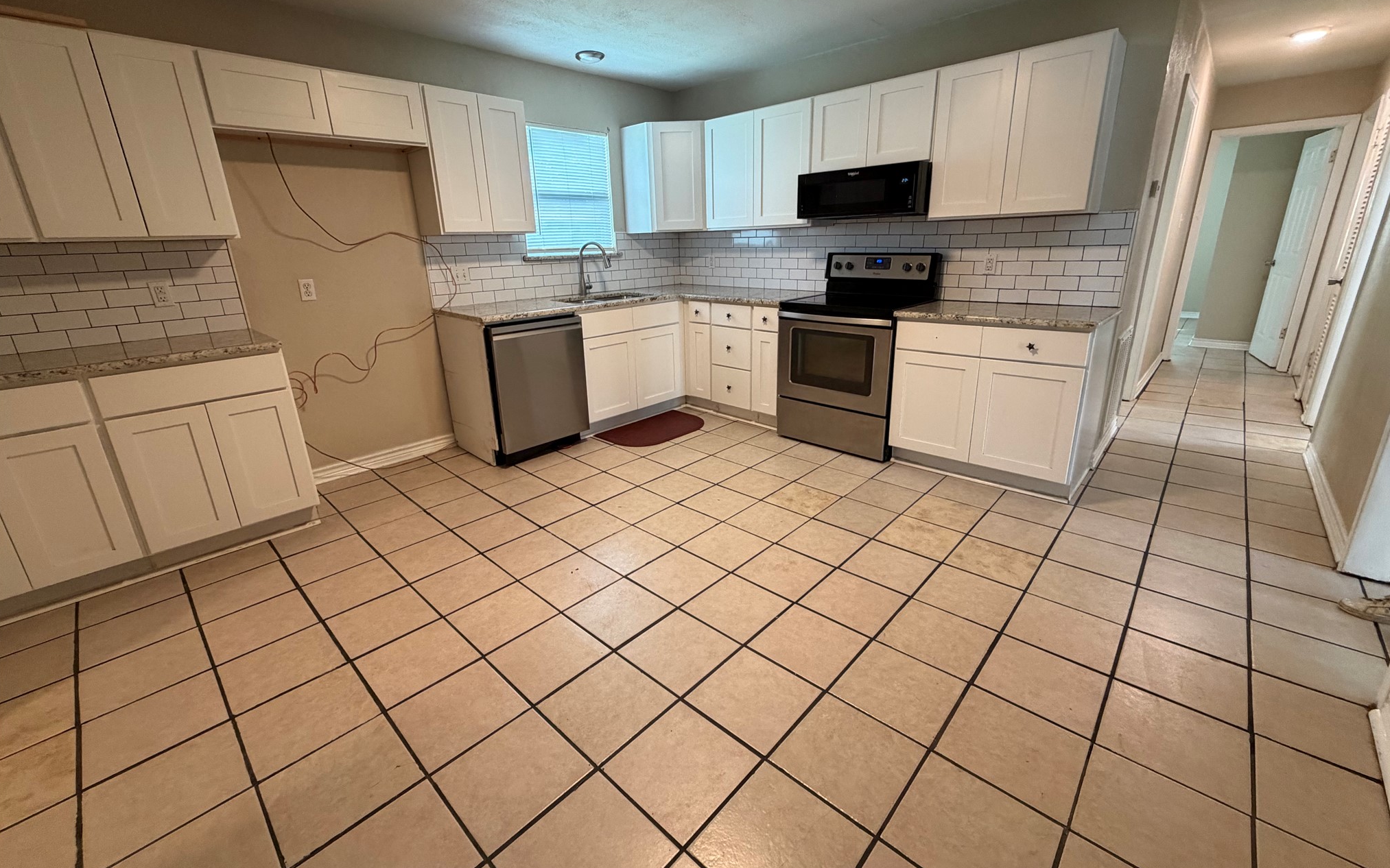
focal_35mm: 15
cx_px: 698
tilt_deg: -16.7
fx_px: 568
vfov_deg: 74.7
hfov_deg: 101.5
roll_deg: +3.2
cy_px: 411
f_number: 2.2
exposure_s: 1/60
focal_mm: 2.22
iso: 320
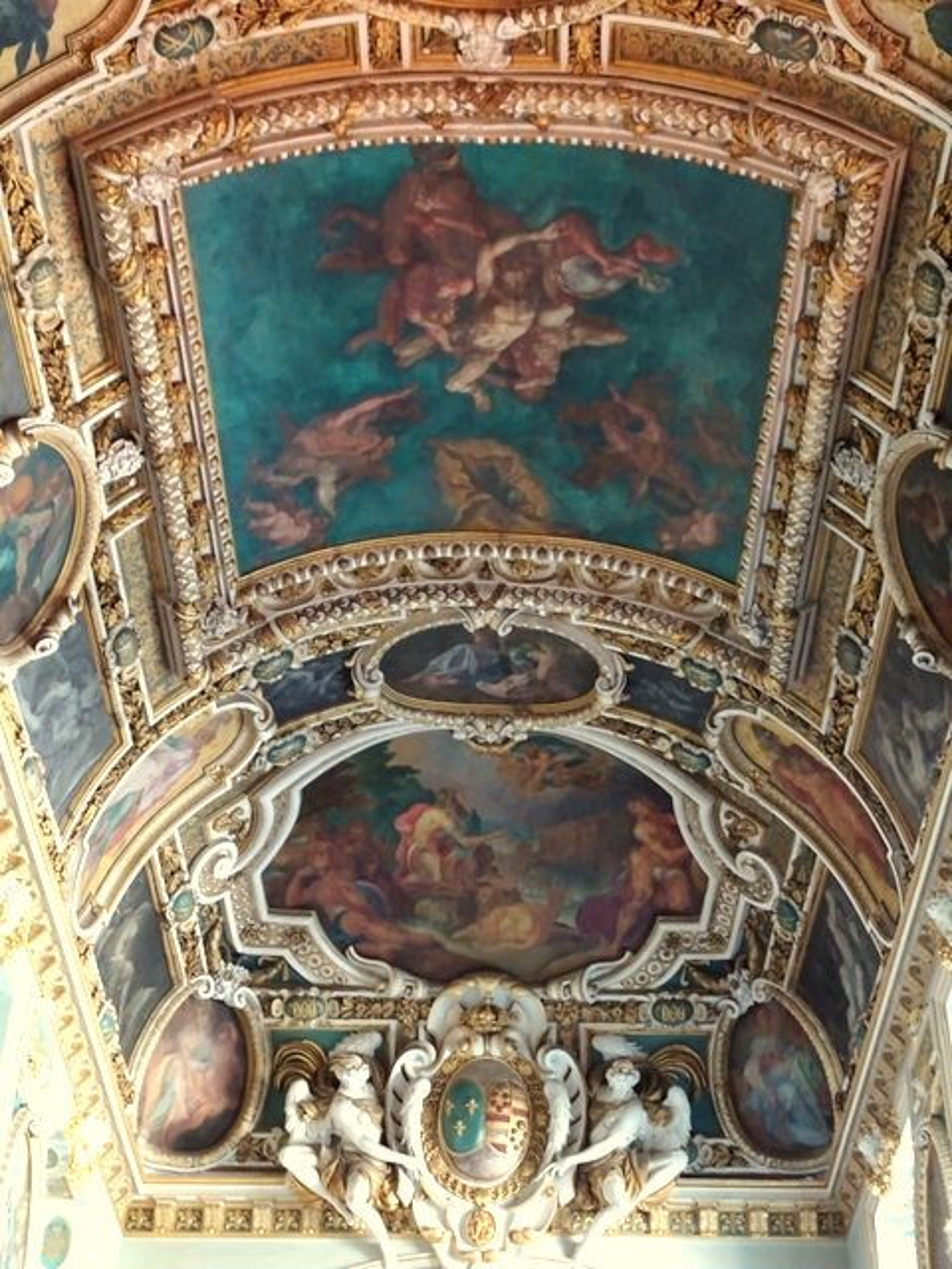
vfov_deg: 35.5
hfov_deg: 27.0
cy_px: 634
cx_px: 476
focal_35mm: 54
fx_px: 1980
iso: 800
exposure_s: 1/6
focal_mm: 9.18
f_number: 4.5
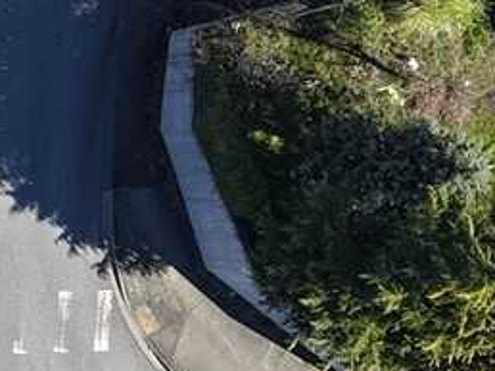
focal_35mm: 149
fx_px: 2129
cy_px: 138
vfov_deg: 9.9
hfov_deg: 10.6
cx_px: -821
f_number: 1.8
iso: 180
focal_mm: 8.67
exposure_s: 1/1600
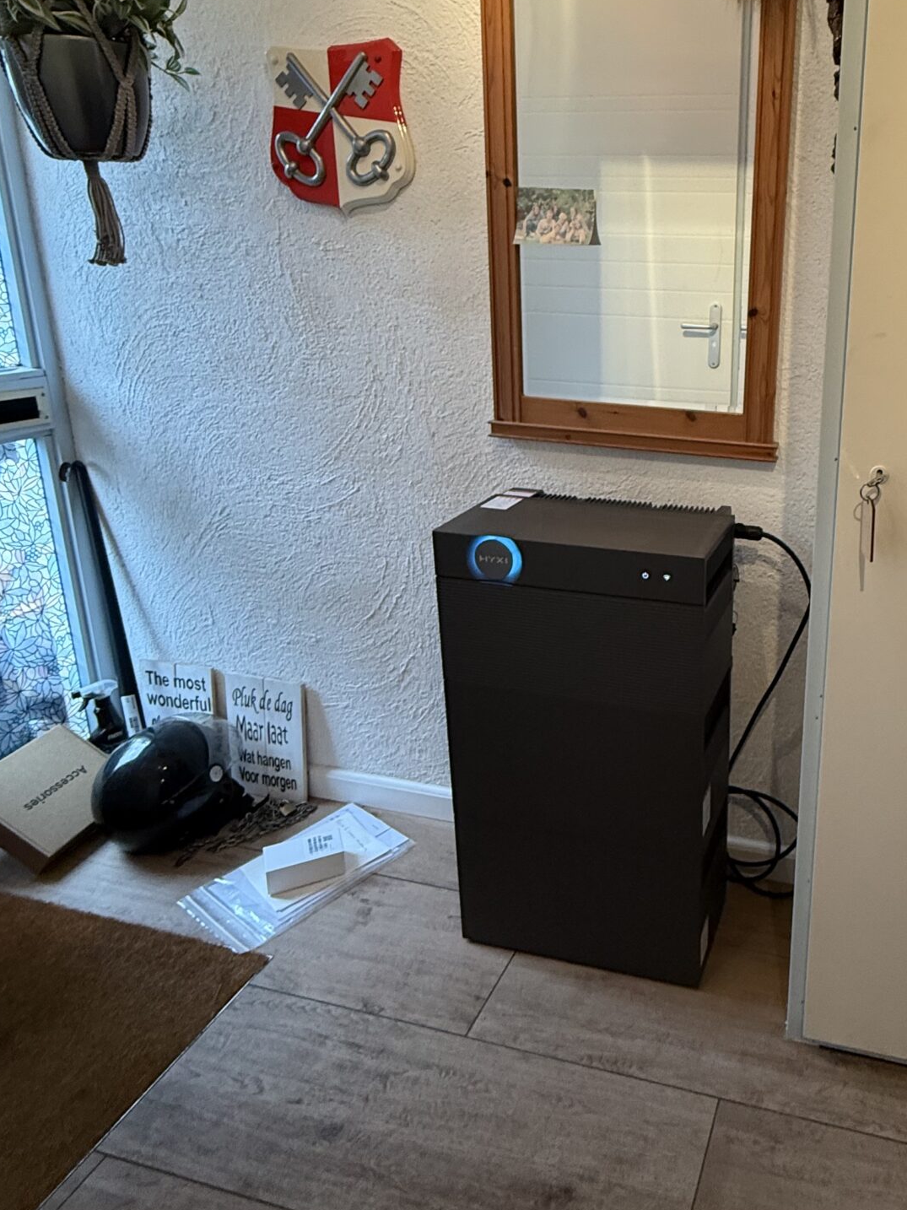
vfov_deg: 68.7
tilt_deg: -15.0
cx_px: 718
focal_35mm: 25
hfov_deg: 51.6
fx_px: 874
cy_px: 487
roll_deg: -2.4
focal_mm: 2.22
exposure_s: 1/50
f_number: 2.2
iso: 320
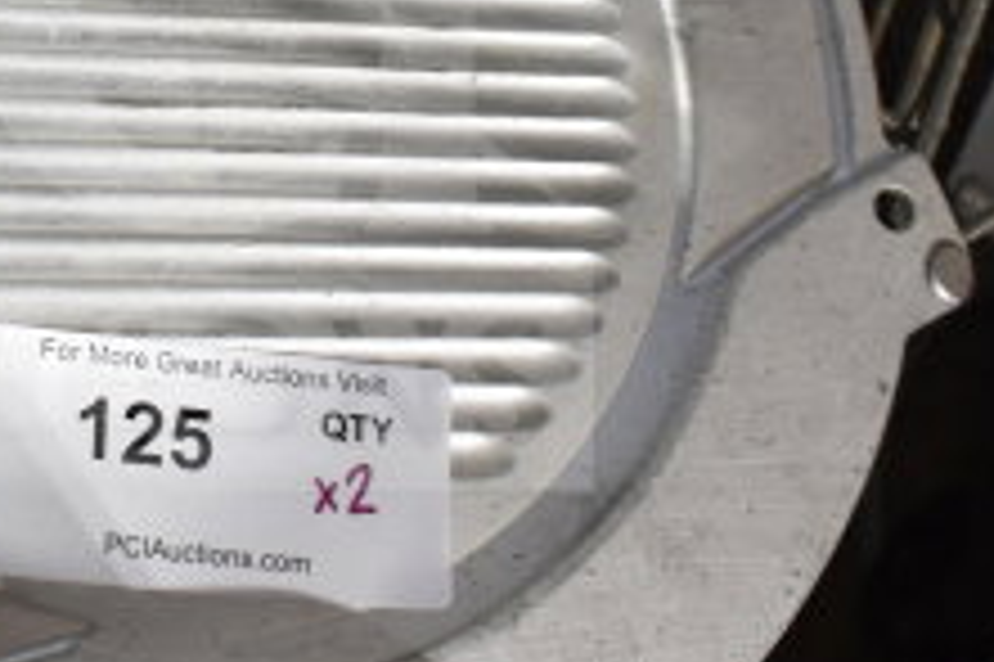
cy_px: 133
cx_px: 85
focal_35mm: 95
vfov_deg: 14.2
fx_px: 2632
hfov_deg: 20.9
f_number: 3.8
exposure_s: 1/40
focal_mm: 23
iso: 640
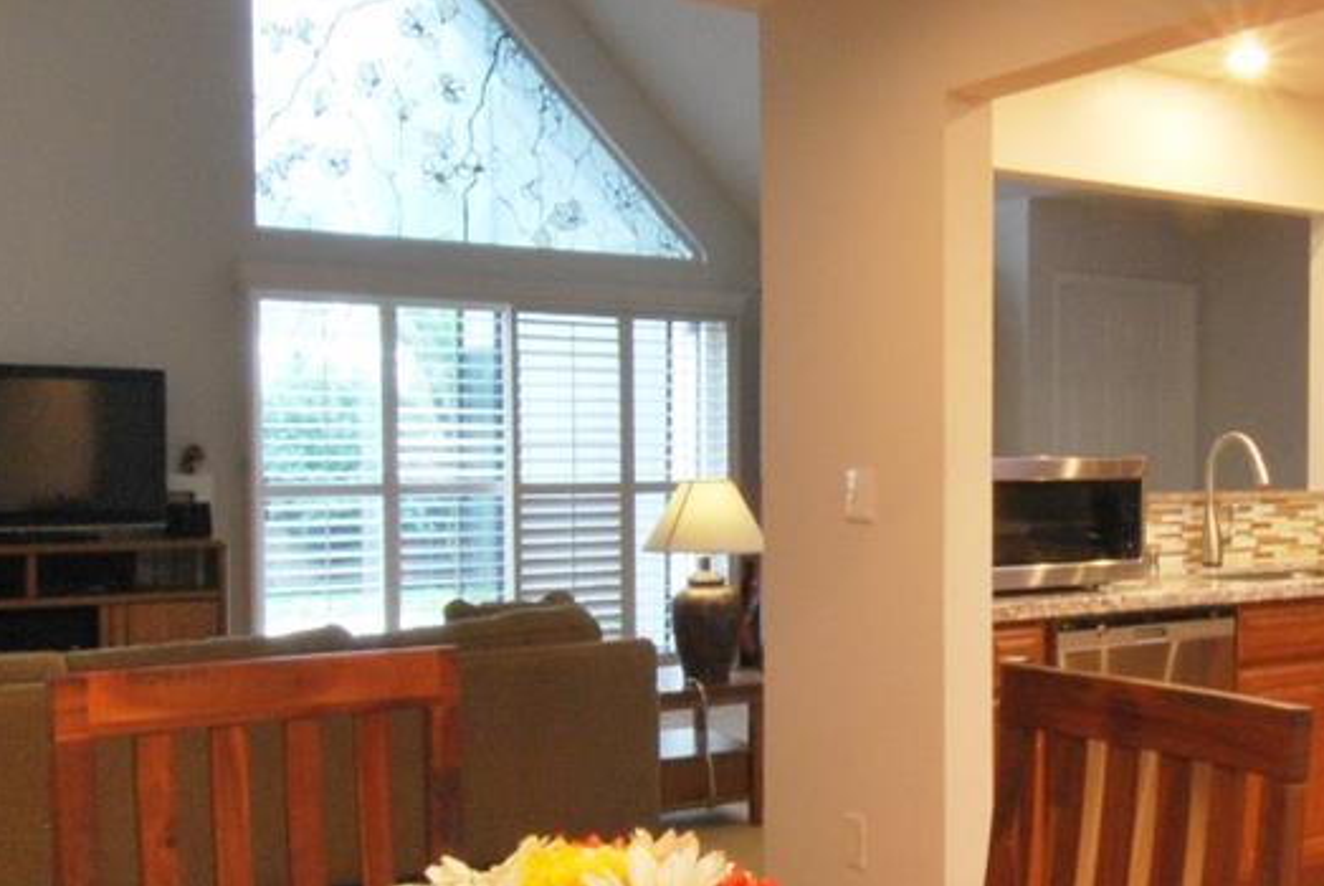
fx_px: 1583
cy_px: 538
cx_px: 1035
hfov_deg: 43.5
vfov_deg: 31.2
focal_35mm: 43
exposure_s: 1/1.3
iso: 400
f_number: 20
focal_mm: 10
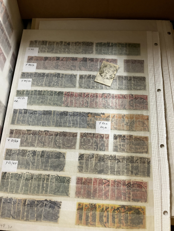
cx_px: 87
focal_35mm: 26
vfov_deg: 67.3
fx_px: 174
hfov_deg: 53.1
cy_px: 116
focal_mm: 5.1
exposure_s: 1/50
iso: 200
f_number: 1.6
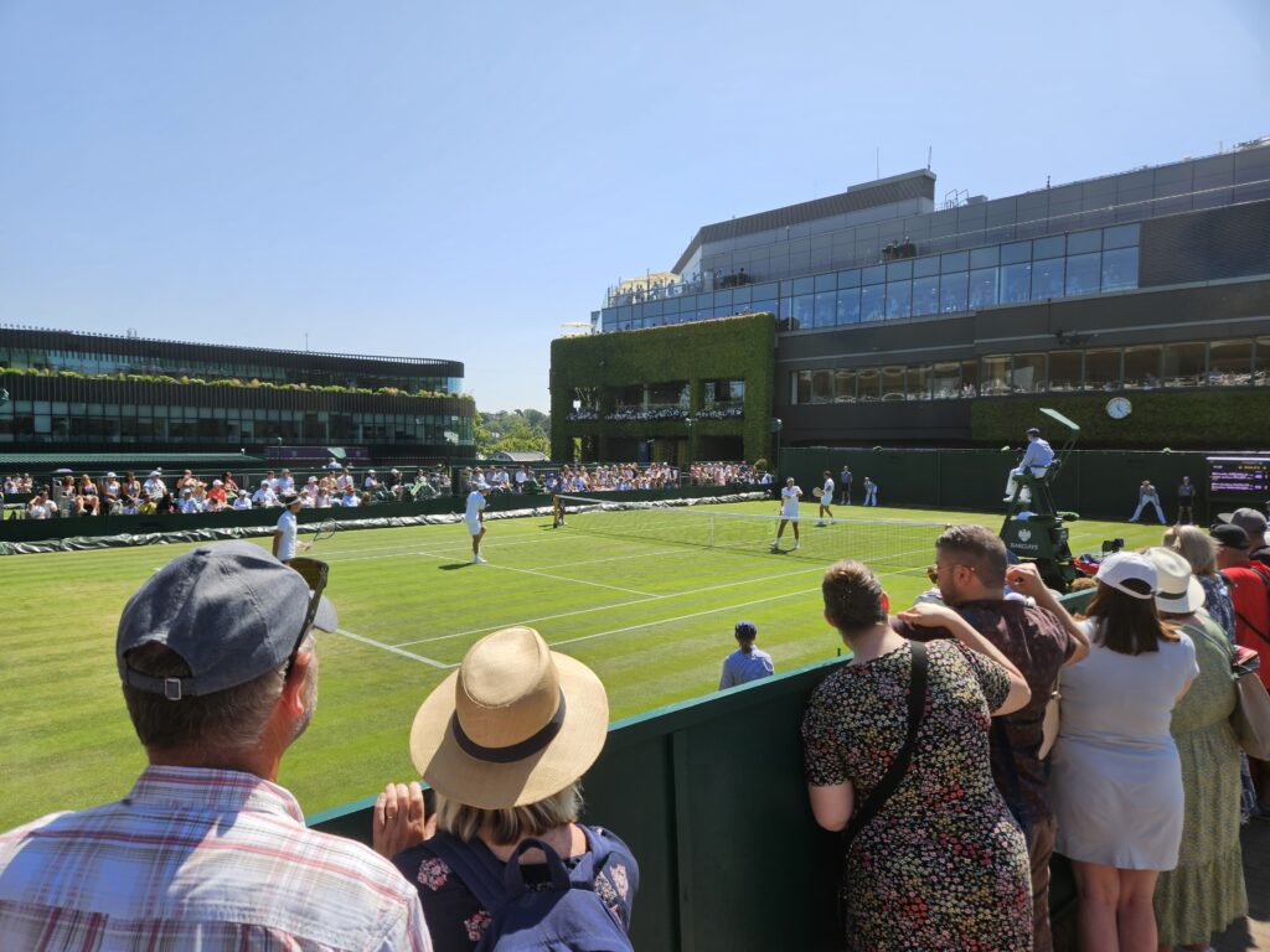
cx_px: 635
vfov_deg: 58.9
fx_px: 844
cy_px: 476
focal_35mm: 23
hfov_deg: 73.9
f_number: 1.8
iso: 25
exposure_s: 1/1517
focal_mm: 5.4
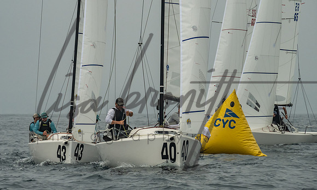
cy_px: 75
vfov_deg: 4.3
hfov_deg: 7.2
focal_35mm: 294
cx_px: 131
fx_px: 2510
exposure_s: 1/3200
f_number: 9
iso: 800
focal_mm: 200
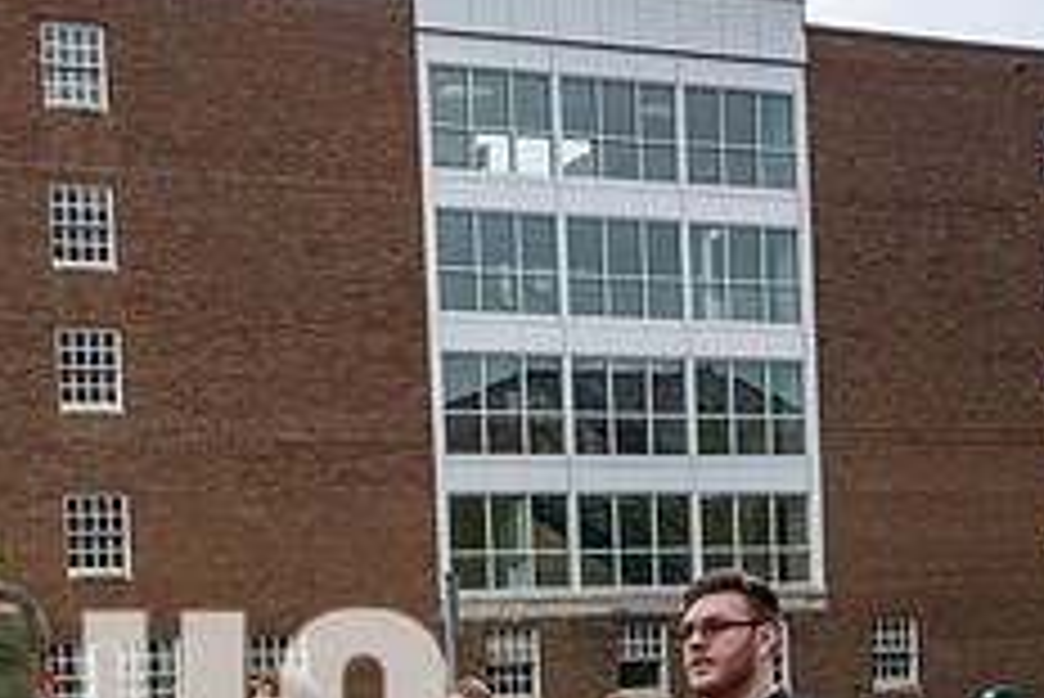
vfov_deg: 21.2
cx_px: 108
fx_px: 1741
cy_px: 822
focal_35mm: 60
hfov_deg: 31.8
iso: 640
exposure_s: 1/1600
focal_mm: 24
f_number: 4
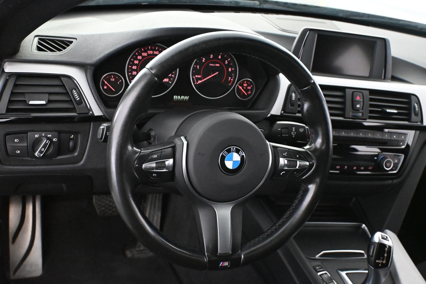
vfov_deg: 32.4
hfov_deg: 47.2
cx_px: 213
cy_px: 142
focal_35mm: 41
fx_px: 488
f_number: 4.5
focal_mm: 27.5
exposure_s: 1/60
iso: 12800
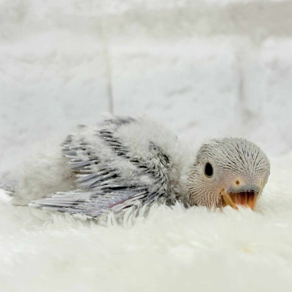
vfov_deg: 27.7
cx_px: 186
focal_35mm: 62
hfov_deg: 27.6
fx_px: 592
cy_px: 145
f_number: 1.6
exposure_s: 1/100
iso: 64
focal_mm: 5.96
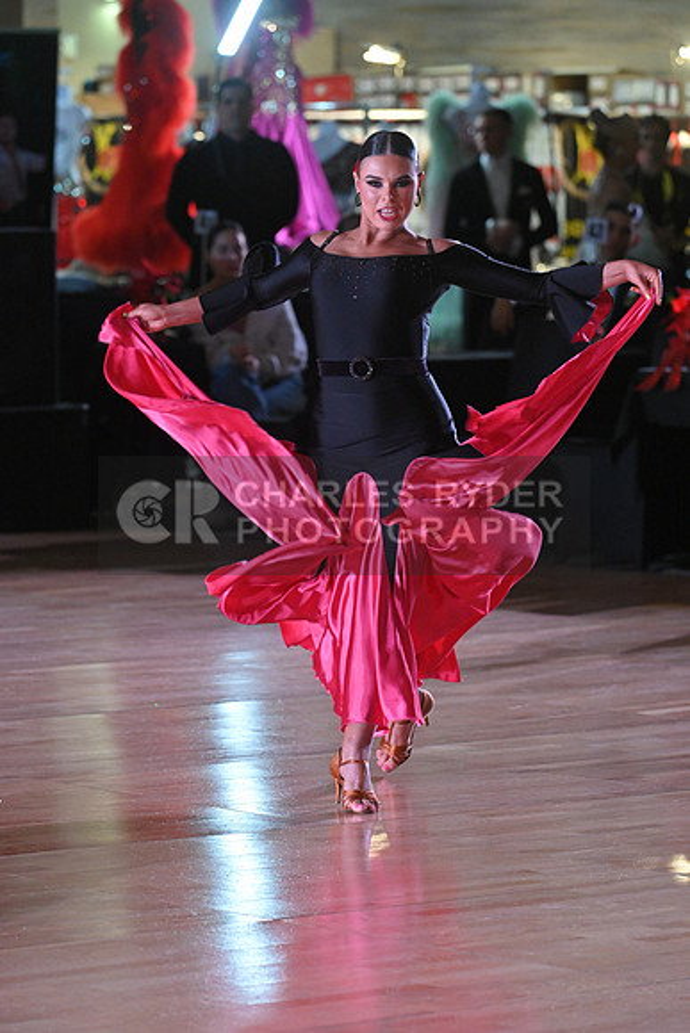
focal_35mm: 200
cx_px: 345
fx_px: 5746
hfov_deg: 6.9
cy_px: 516
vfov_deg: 10.3
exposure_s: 1/320
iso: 4000
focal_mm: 200
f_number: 5.6
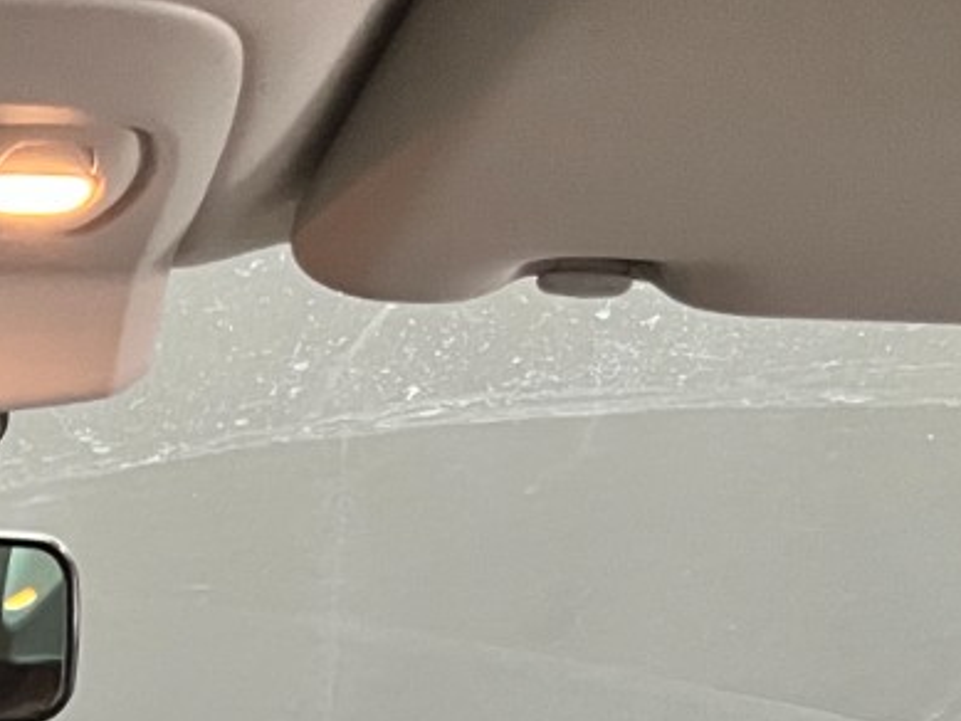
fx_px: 2971
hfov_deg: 17.2
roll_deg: -0.2
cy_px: 1304
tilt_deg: -14.4
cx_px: -321
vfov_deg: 12.6
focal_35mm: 107
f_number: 1.6
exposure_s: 1/41
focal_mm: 5.1
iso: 500
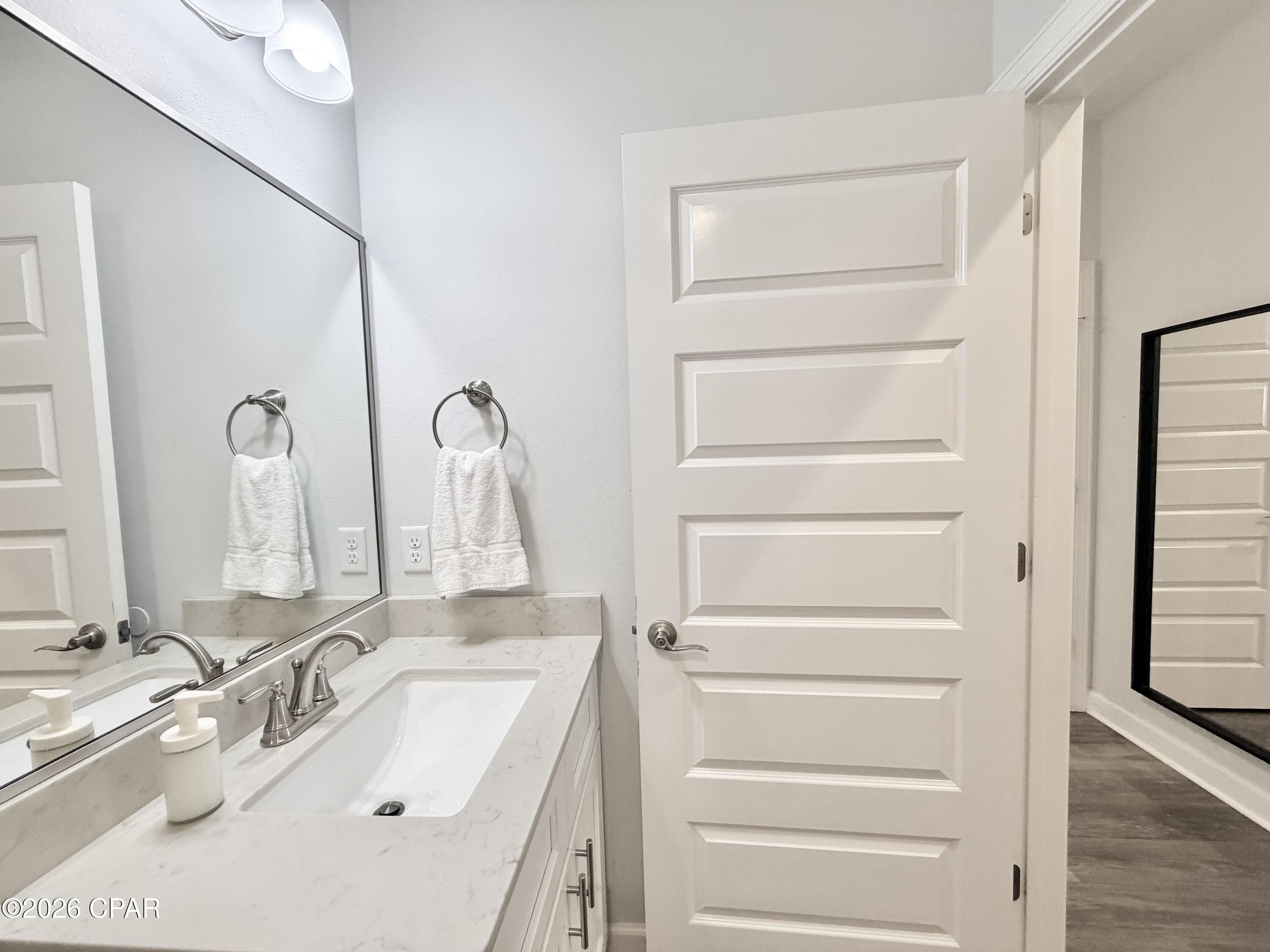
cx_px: 635
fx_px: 514
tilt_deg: -3.6
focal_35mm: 14
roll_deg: +1.6
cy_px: 476
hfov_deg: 102.1
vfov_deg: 85.7
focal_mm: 2.22
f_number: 2.2
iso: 200
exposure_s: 1/120
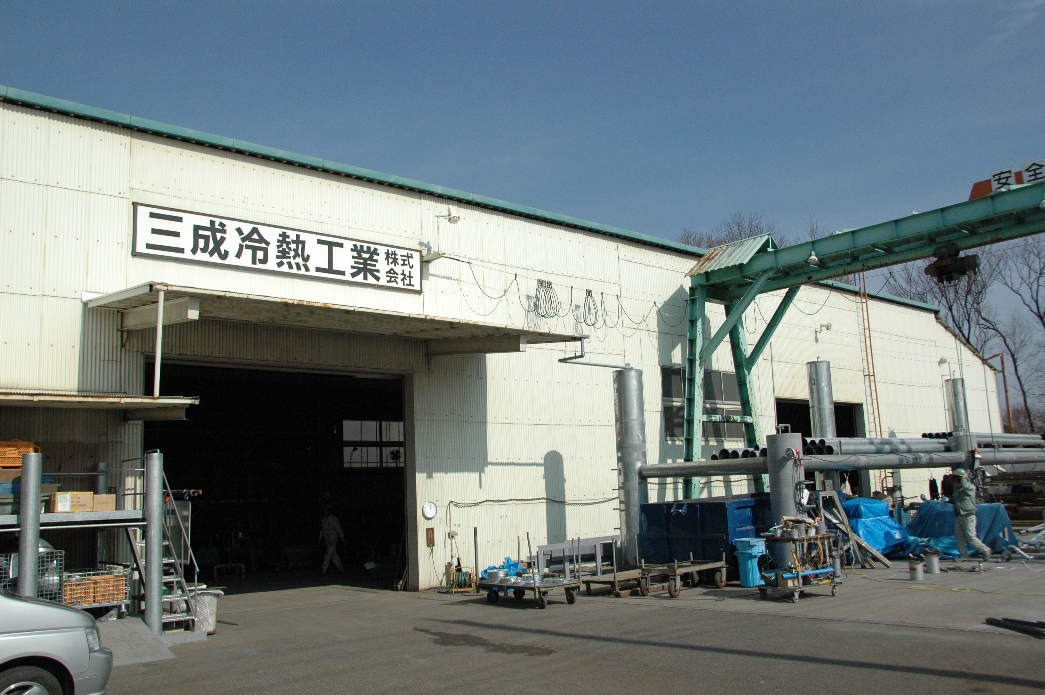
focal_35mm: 30
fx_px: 870
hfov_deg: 62.0
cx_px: 522
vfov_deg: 43.5
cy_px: 348
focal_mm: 20
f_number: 5.6
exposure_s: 1/8000
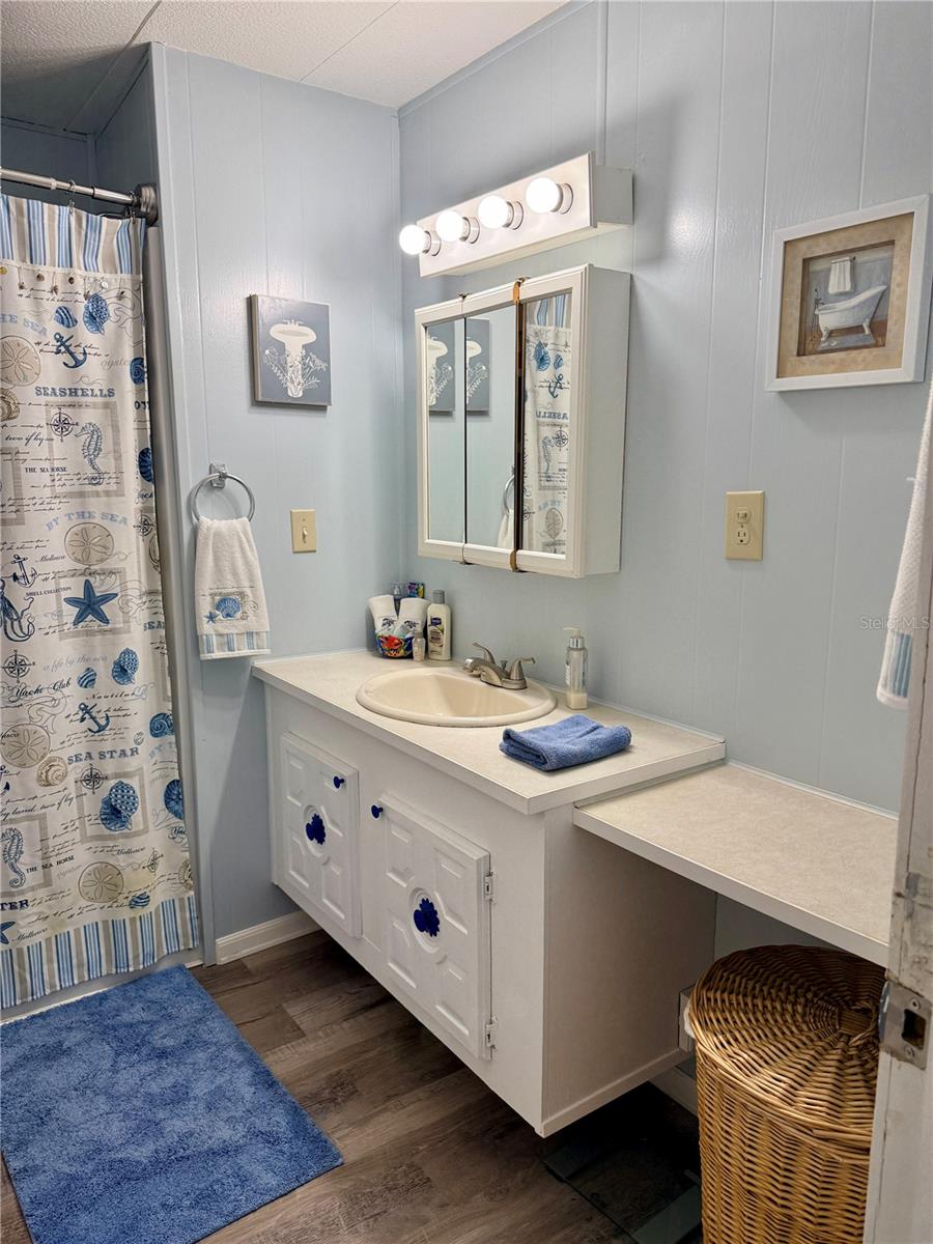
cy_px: 622
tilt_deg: -10.2
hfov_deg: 56.8
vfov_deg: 71.6
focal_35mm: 24
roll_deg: -0.8
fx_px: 862
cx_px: 466
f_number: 1.78
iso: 160
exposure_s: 1/180
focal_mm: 6.76
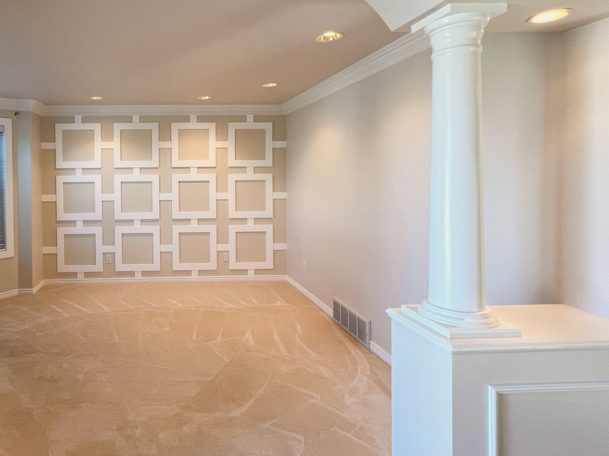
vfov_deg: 65.4
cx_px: 170
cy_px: 184
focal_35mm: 20
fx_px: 352
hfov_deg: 77.1
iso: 100
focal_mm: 1.57
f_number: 1.8
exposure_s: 1/120
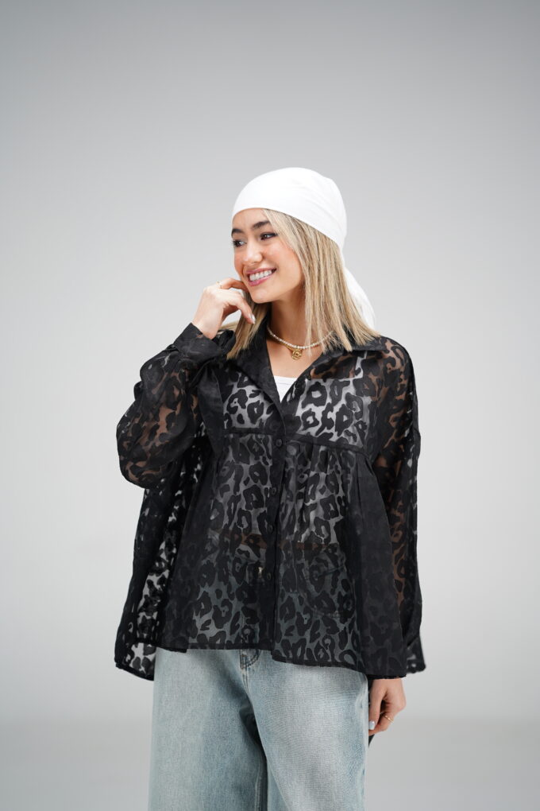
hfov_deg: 16.1
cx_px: 270
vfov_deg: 23.9
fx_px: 1912
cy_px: 406
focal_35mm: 85
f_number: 1.4
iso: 100
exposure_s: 1/200
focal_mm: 85
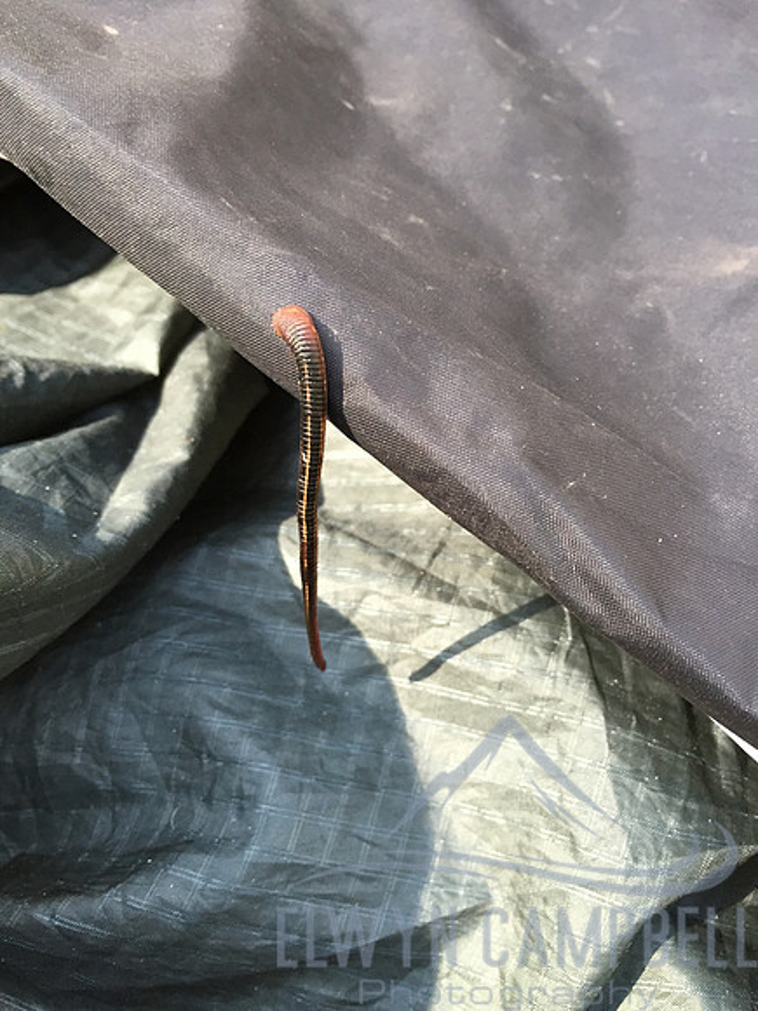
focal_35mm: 29
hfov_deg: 48.2
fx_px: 847
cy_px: 506
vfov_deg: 61.7
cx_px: 379
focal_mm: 4.15
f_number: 2.2
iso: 40
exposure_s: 1/30
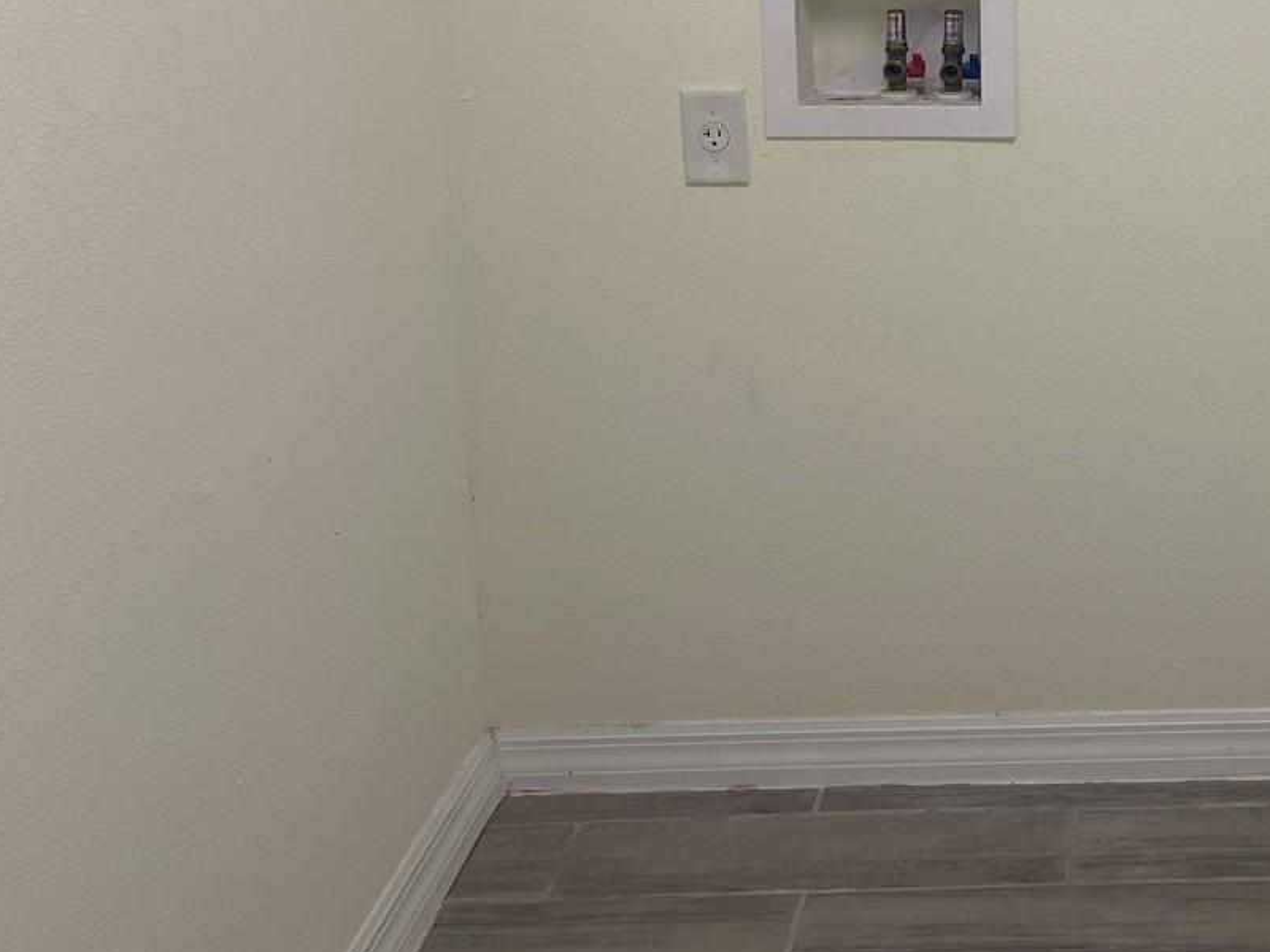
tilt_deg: -10.9
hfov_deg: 35.0
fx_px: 1834
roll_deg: -0.5
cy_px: 22
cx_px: 1237
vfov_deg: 27.6
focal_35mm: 50
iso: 125
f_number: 1.6
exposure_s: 1/120
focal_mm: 5.1
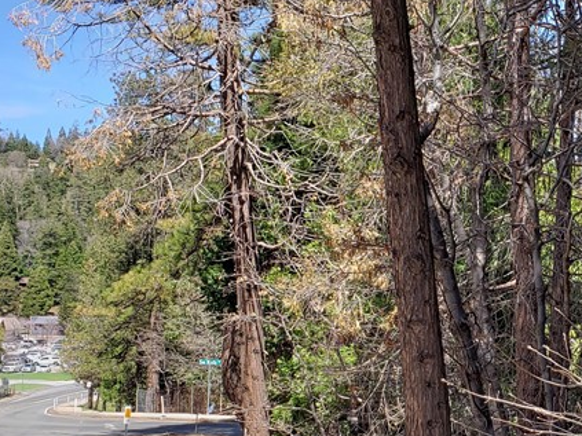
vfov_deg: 23.1
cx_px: 560
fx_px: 1059
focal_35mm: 63
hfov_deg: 29.1
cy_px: 320
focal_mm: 4.3
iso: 50
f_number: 2.4
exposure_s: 1/569
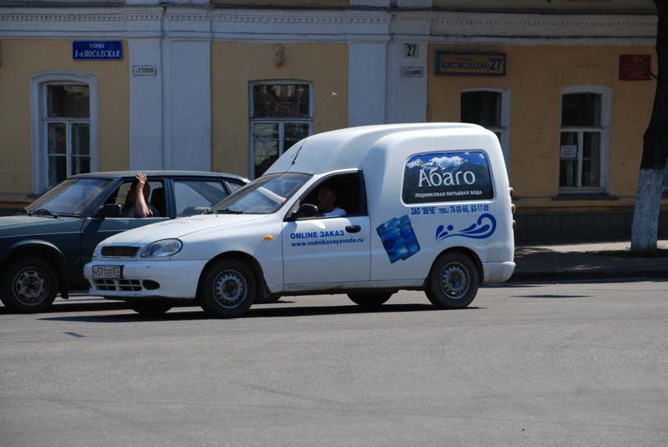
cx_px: 334
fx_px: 2508
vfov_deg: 10.2
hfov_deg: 15.2
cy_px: 224
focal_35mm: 135
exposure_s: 1/1000
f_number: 8
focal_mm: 90
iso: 400
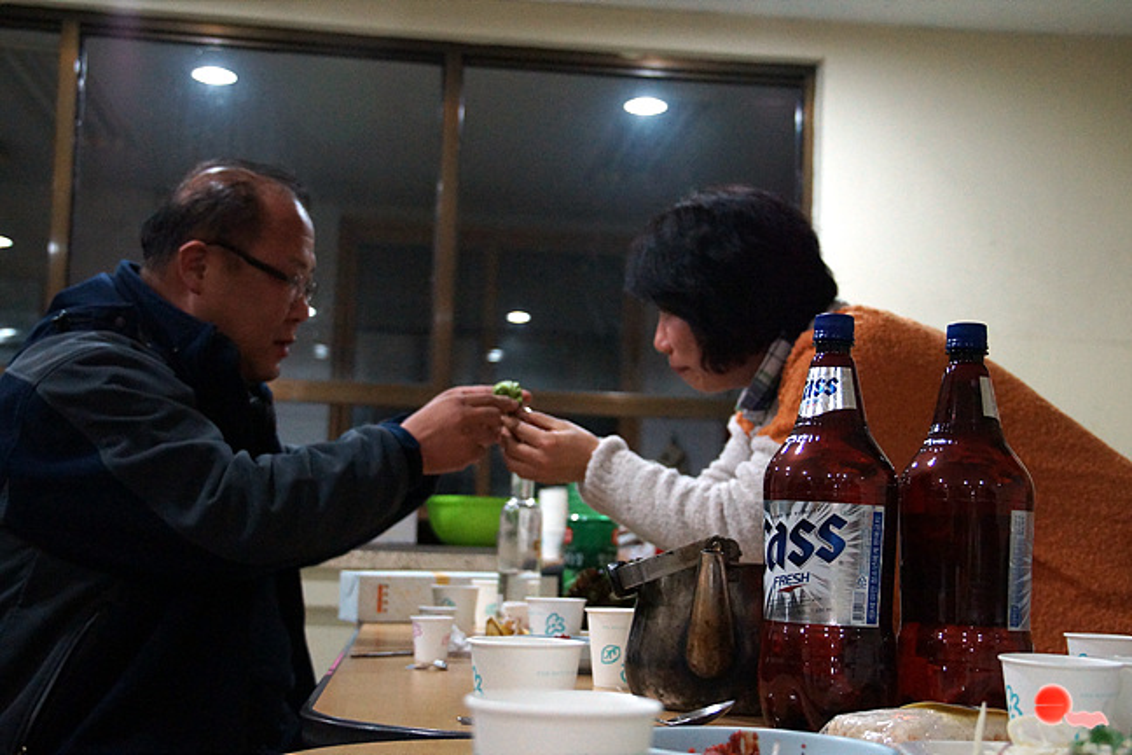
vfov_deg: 28.1
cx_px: 566
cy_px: 378
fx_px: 1509
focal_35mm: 48
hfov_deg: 41.1
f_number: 4.5
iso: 3200
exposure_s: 1/80
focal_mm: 32
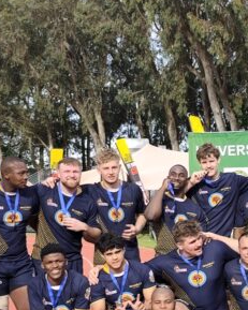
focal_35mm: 85
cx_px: 285
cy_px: 231
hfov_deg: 17.4
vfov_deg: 22.3
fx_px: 780
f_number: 1.65
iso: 50
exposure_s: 1/280
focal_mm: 6.19
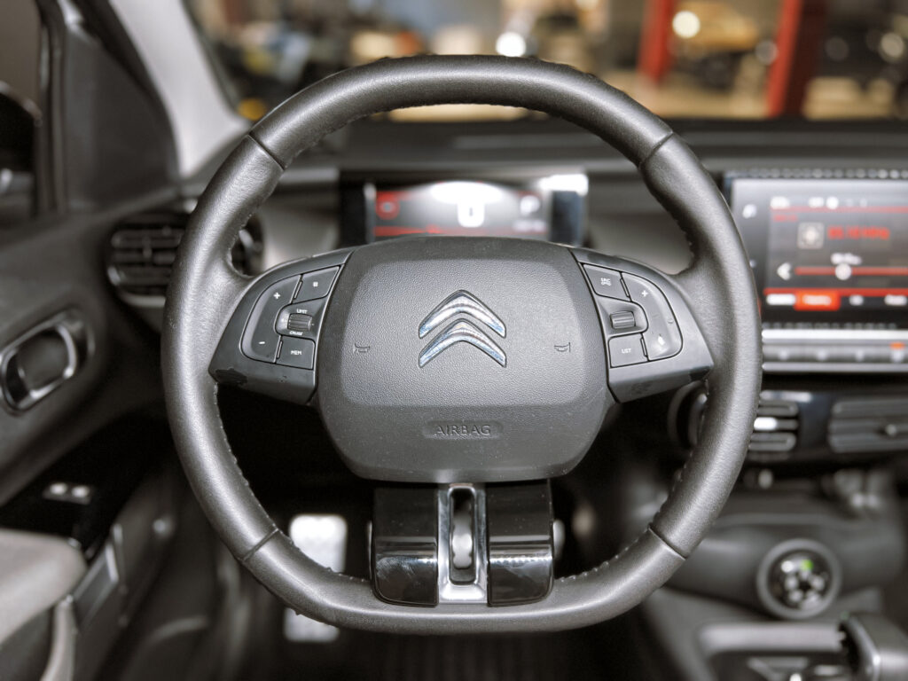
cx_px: 454
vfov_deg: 53.1
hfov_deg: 67.3
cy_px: 340
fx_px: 682
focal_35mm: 26
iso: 160
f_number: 1.5
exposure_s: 1/60
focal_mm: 5.7
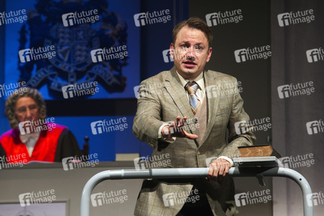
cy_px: 108
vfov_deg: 9.4
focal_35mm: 145
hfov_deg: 14.2
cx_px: 162
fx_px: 1304
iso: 1600
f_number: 6.3
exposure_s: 1/125
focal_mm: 145
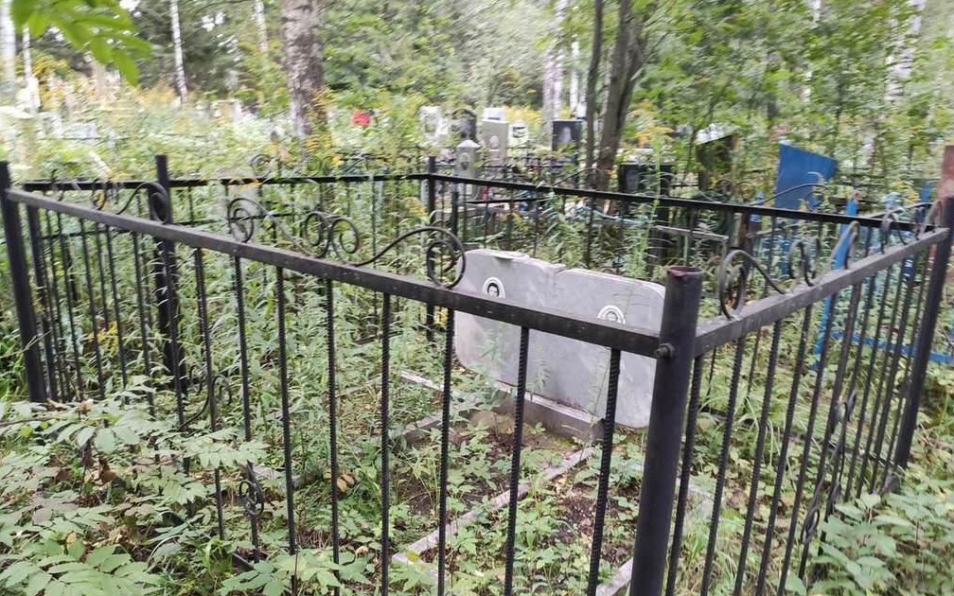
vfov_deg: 44.3
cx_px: 483
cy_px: 359
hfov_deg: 66.5
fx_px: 728
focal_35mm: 28
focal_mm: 4.77
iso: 433
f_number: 1.75
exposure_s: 1/30
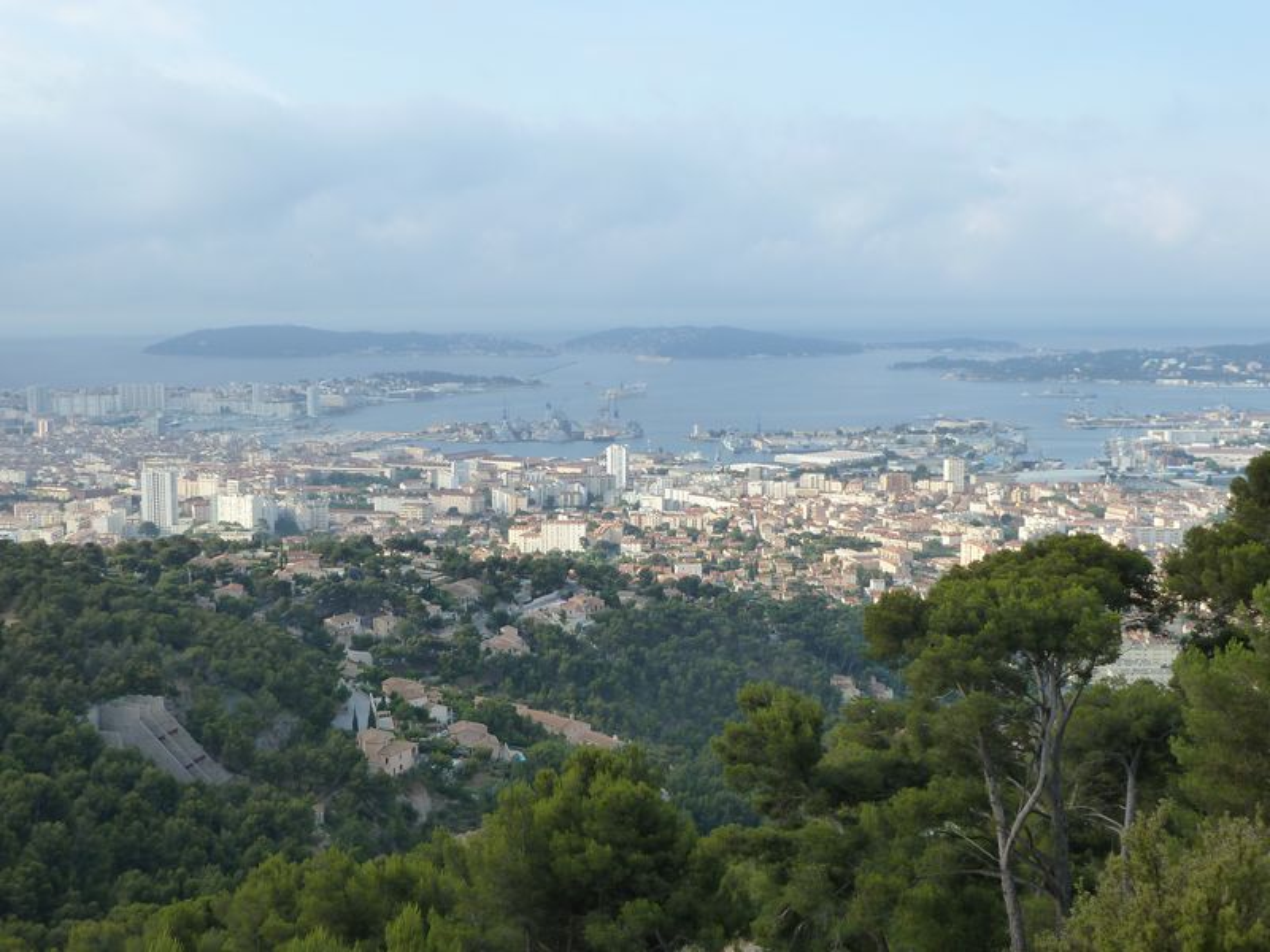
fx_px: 1614
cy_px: 476
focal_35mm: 44
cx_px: 635
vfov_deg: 32.9
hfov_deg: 42.9
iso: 125
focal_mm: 7.3
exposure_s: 1/320
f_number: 4
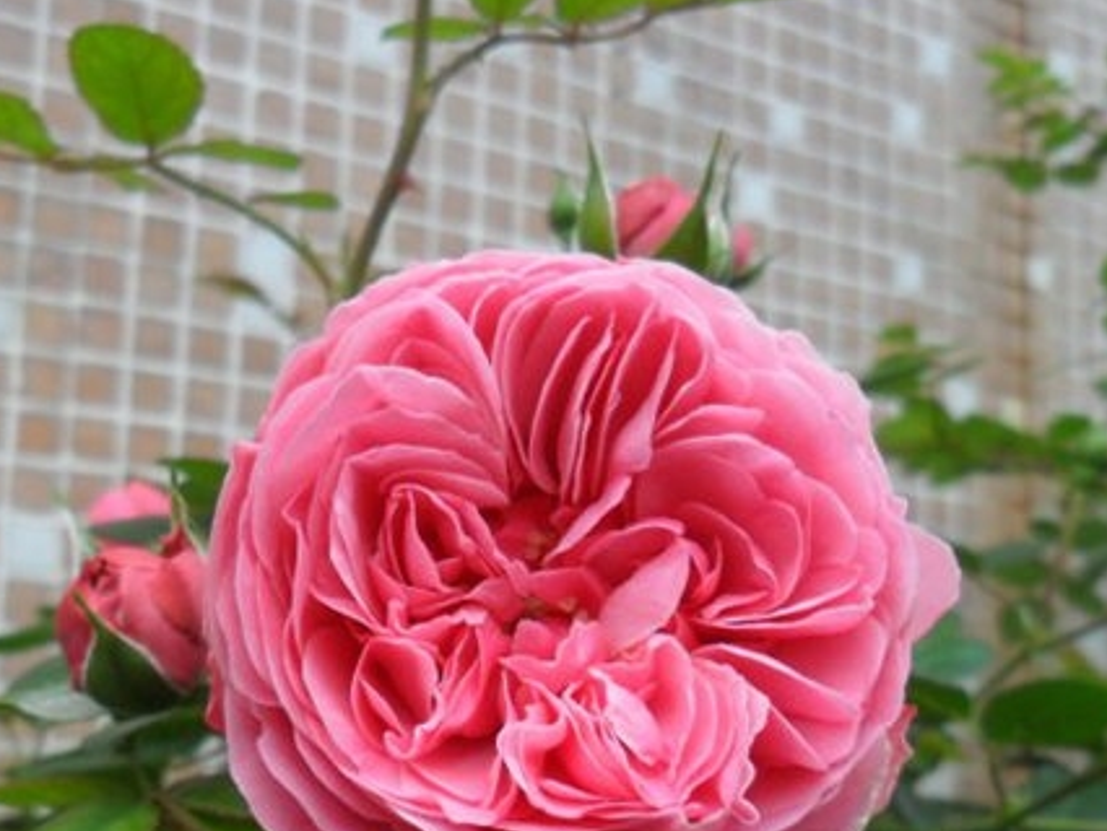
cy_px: 558
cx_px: 577
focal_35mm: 38
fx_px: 1216
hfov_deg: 48.9
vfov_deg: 37.3
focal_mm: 4.9
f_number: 3.5
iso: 100
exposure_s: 1/90
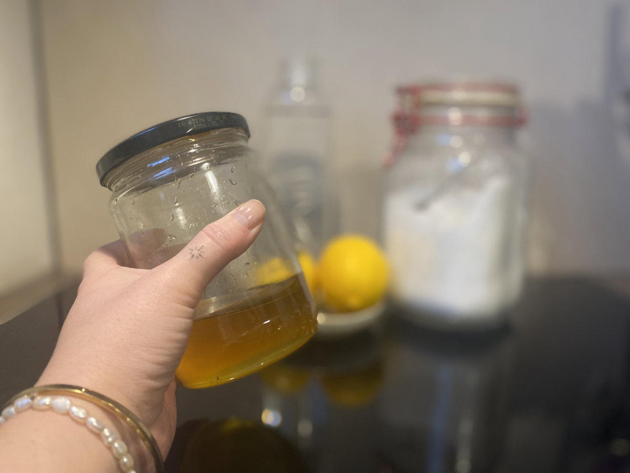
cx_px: 315
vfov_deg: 53.1
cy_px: 236
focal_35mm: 26
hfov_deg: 67.3
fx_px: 473
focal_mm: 4.2
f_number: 1.8
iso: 200
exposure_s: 1/50
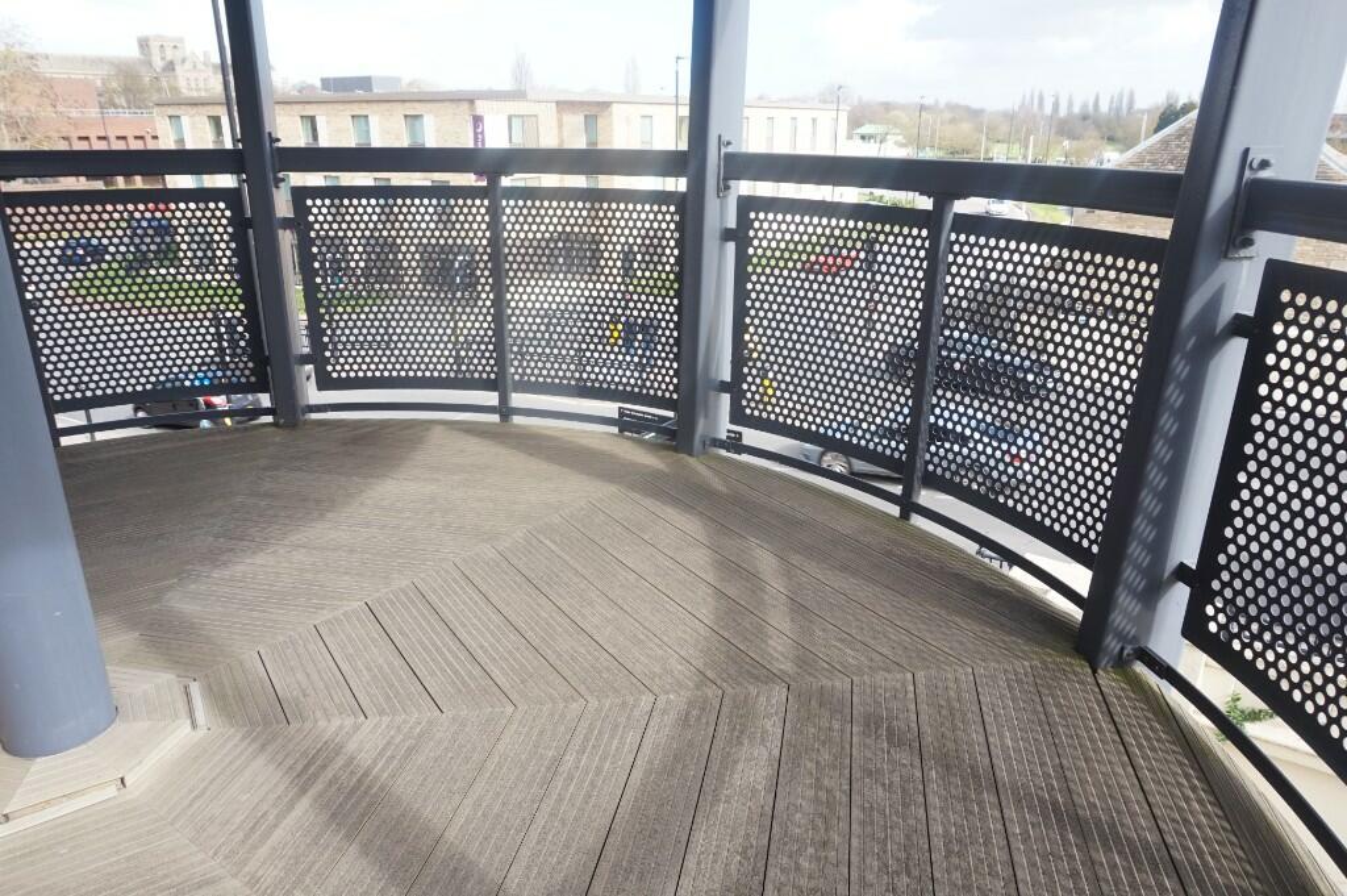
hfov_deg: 73.8
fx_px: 897
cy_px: 448
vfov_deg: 53.1
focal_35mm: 24
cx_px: 674
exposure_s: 1/100
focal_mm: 16
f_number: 7.1
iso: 160
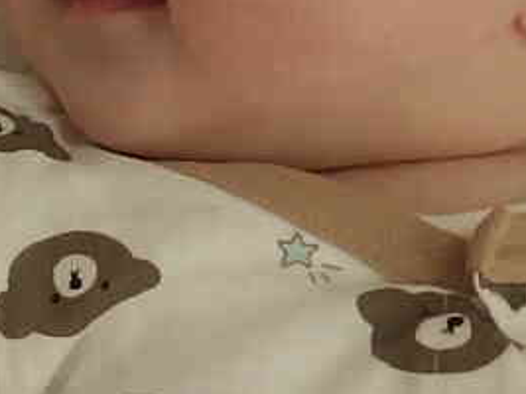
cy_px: 71
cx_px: -829
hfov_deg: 8.3
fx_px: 3266
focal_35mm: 215
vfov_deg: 6.9
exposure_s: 1/60
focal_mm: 5
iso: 125
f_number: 3.5
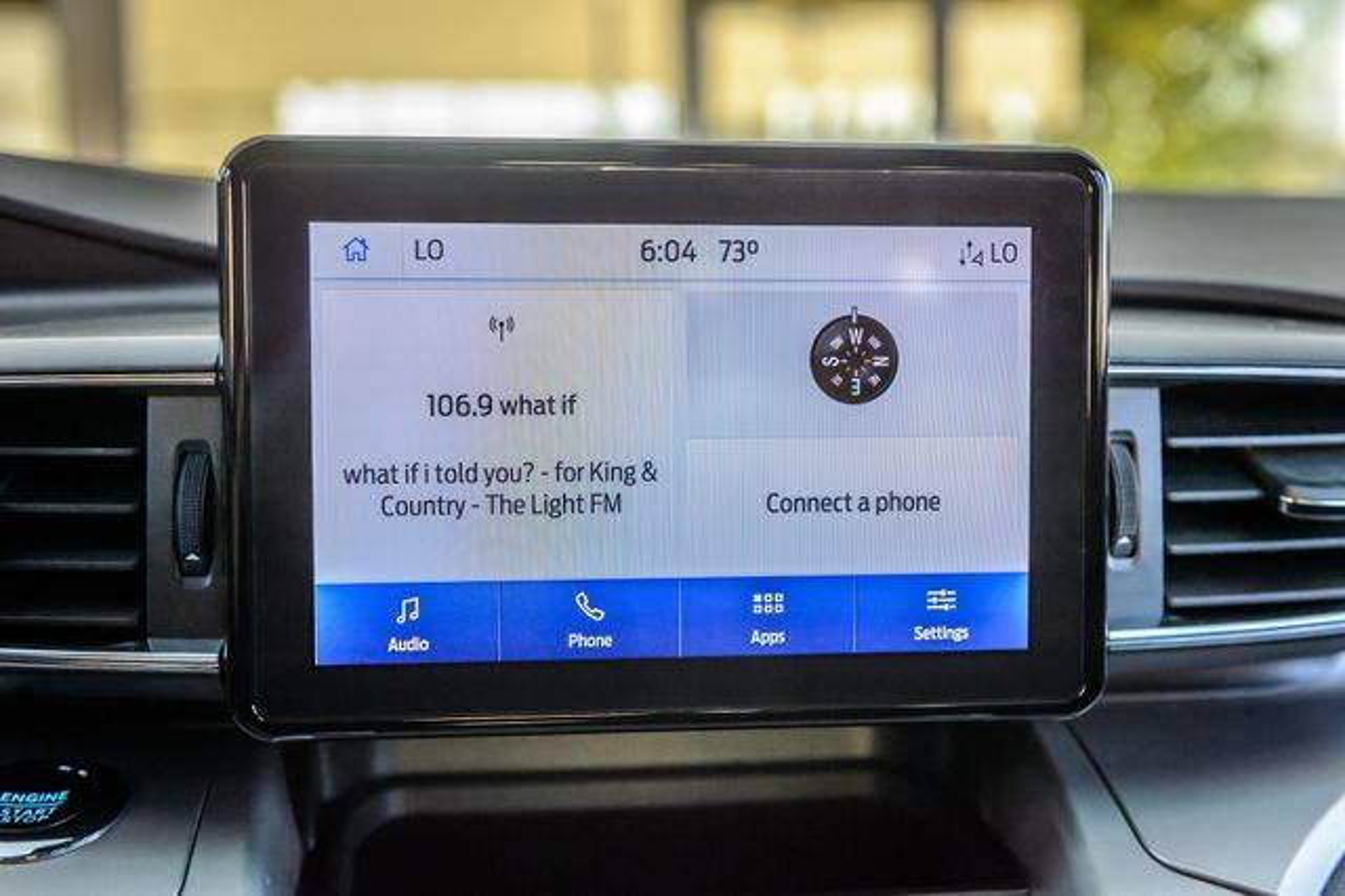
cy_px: 448
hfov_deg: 44.5
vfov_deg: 30.5
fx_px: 1643
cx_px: 672
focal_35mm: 44
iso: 400
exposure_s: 1/100
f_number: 4
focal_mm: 44
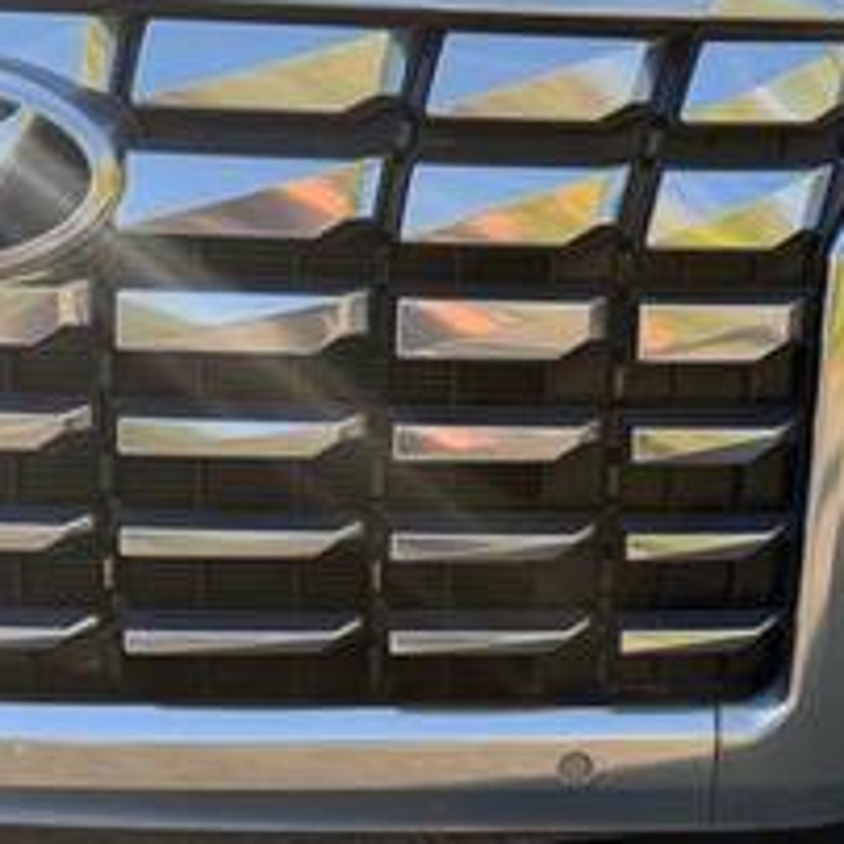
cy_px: 414
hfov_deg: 31.8
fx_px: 1462
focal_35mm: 53
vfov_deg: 32.2
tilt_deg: -15.5
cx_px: 606
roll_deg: +5.1
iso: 100
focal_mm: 6.76
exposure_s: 1/695
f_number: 1.78
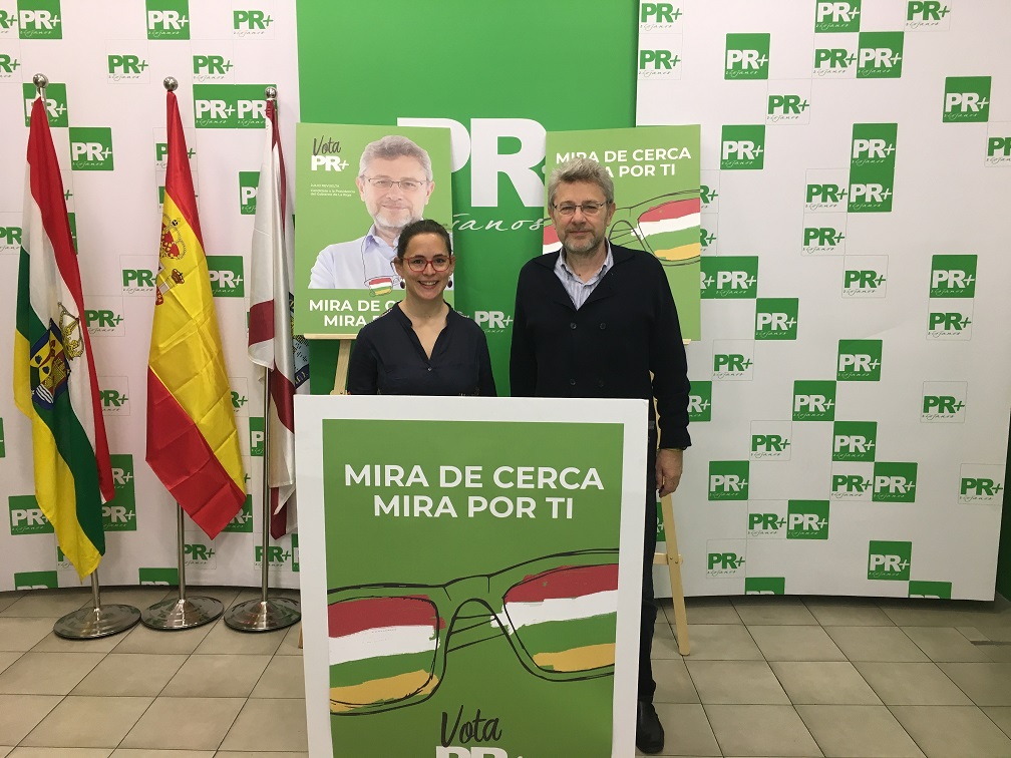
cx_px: 506
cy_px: 379
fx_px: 847
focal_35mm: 29
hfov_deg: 61.7
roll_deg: -1.3
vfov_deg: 48.2
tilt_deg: -9.3
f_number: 2.2
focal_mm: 4.15
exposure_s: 1/33
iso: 40
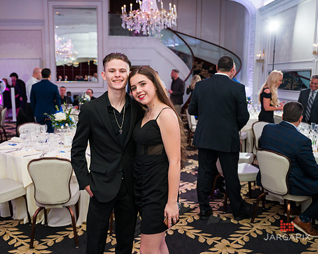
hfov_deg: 50.1
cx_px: 135
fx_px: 339
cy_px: 127
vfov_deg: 41.1
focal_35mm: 36
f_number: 3.2
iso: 1600
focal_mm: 31
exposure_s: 1/200
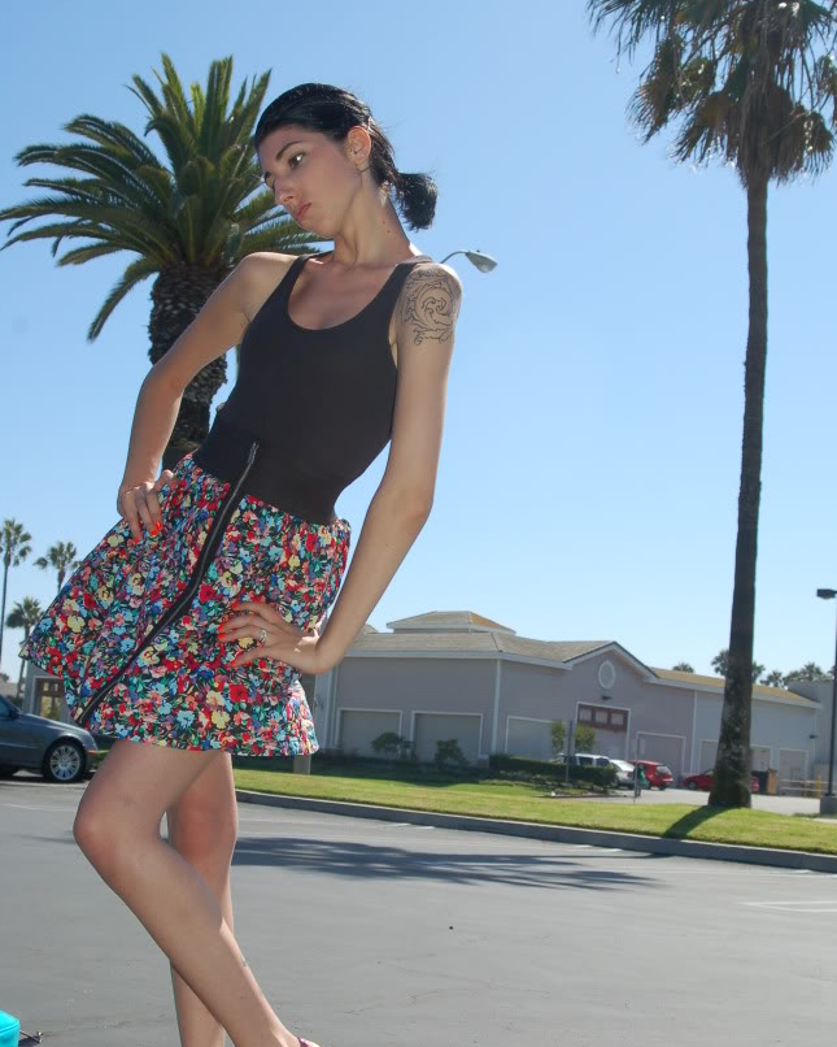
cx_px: 432
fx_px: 1548
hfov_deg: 30.3
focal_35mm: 50
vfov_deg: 37.3
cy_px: 572
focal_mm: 28
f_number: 7.1
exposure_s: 1/500
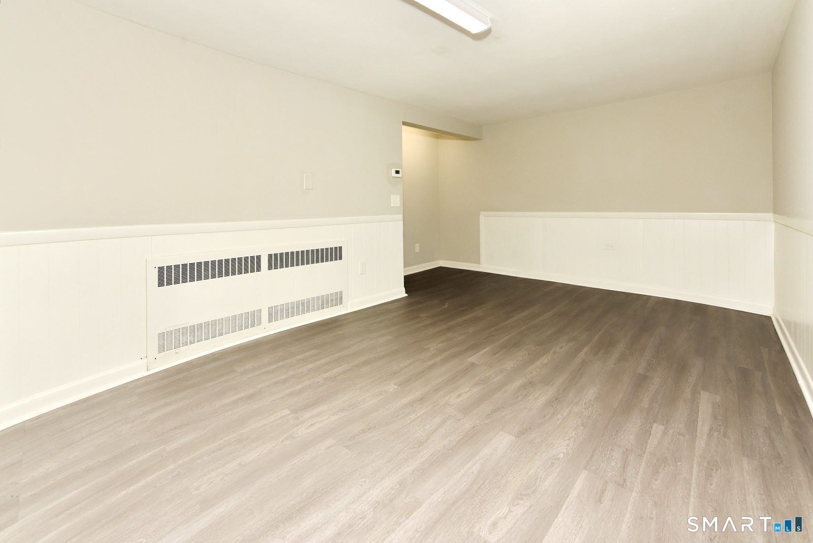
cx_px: 406
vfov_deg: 81.3
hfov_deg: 104.2
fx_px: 316
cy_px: 272
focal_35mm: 14
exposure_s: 1/125
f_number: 8
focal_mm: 14
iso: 400
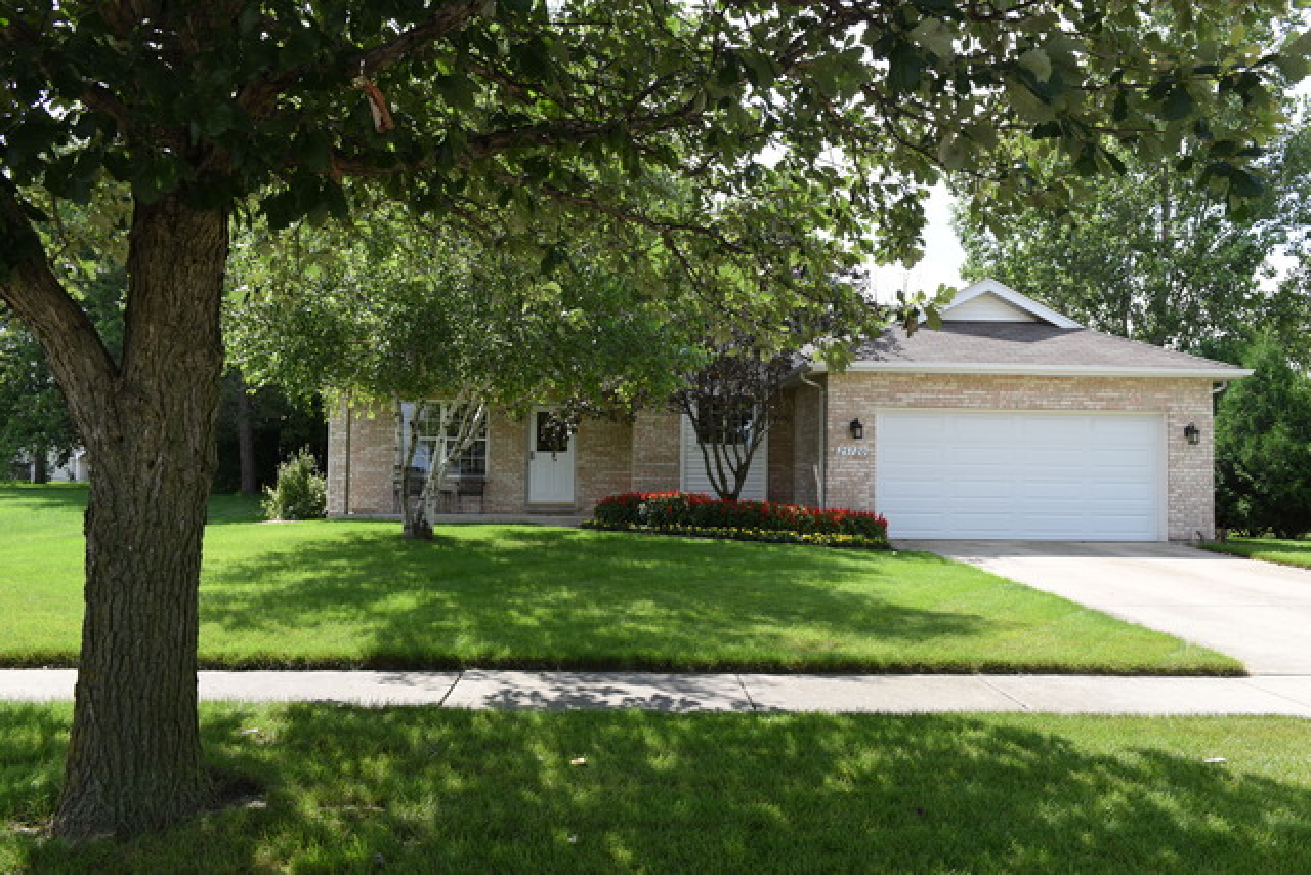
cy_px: 438
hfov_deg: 63.6
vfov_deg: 45.0
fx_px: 1056
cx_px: 656
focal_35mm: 29
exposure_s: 1/320
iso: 200
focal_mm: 29
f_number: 7.1
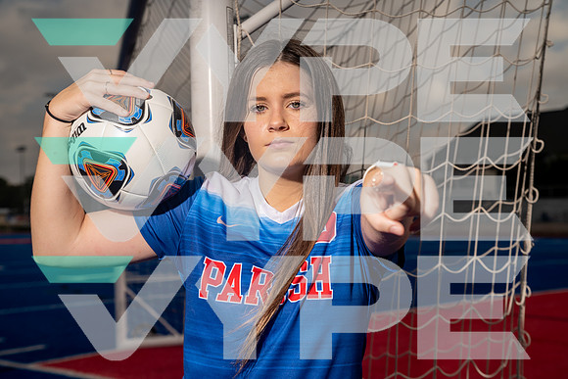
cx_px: 284
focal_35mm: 56
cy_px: 190
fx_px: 884
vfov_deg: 24.2
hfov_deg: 35.6
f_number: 5.6
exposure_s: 1/250
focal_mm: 56
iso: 100
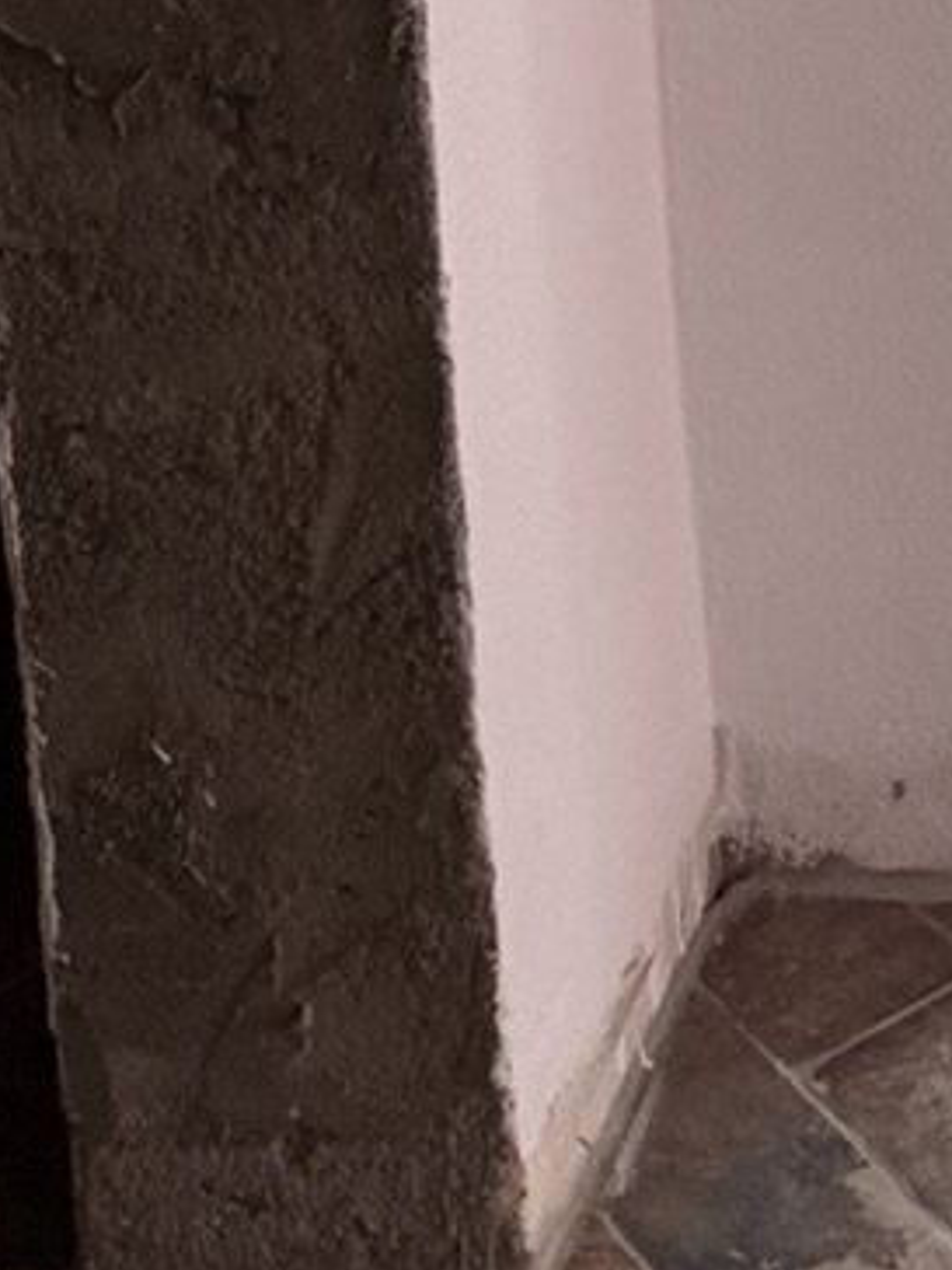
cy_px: -1762
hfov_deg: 9.6
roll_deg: -0.2
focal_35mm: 135
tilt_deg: -10.6
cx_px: 2382
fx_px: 4950
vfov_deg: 11.9
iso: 200
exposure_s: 1/50
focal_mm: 6.76
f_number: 1.78
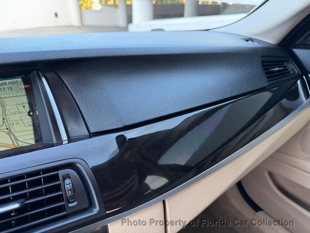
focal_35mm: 24
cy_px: 116
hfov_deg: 71.6
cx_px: 155
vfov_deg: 56.8
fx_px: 215
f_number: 1.78
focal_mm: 6.76
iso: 200
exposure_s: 1/210
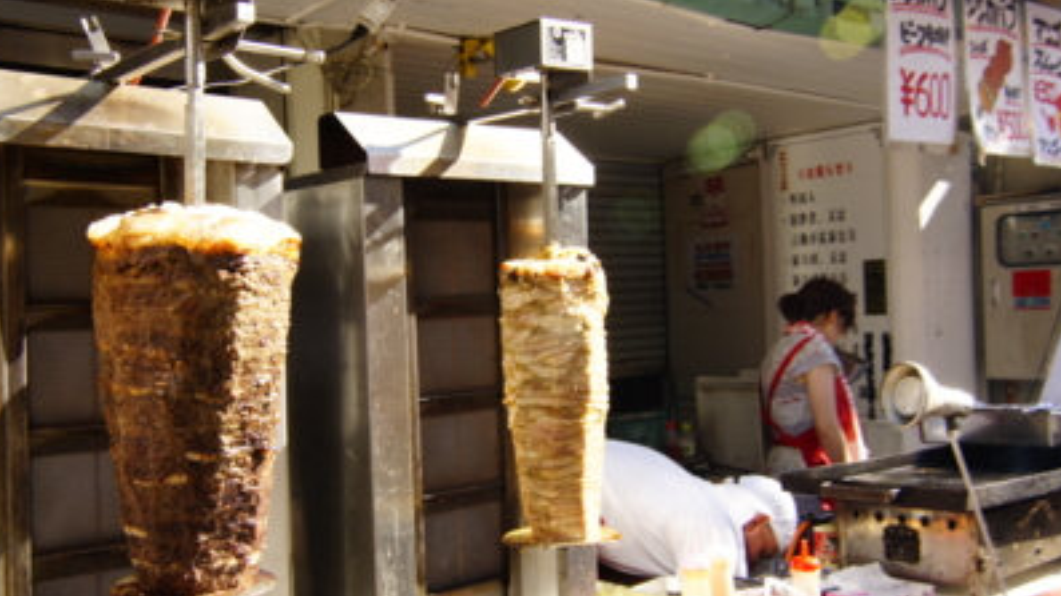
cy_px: 338
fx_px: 1069
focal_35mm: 38
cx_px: 484
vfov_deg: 31.1
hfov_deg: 52.7
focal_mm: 16
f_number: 11
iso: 200
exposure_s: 1/60
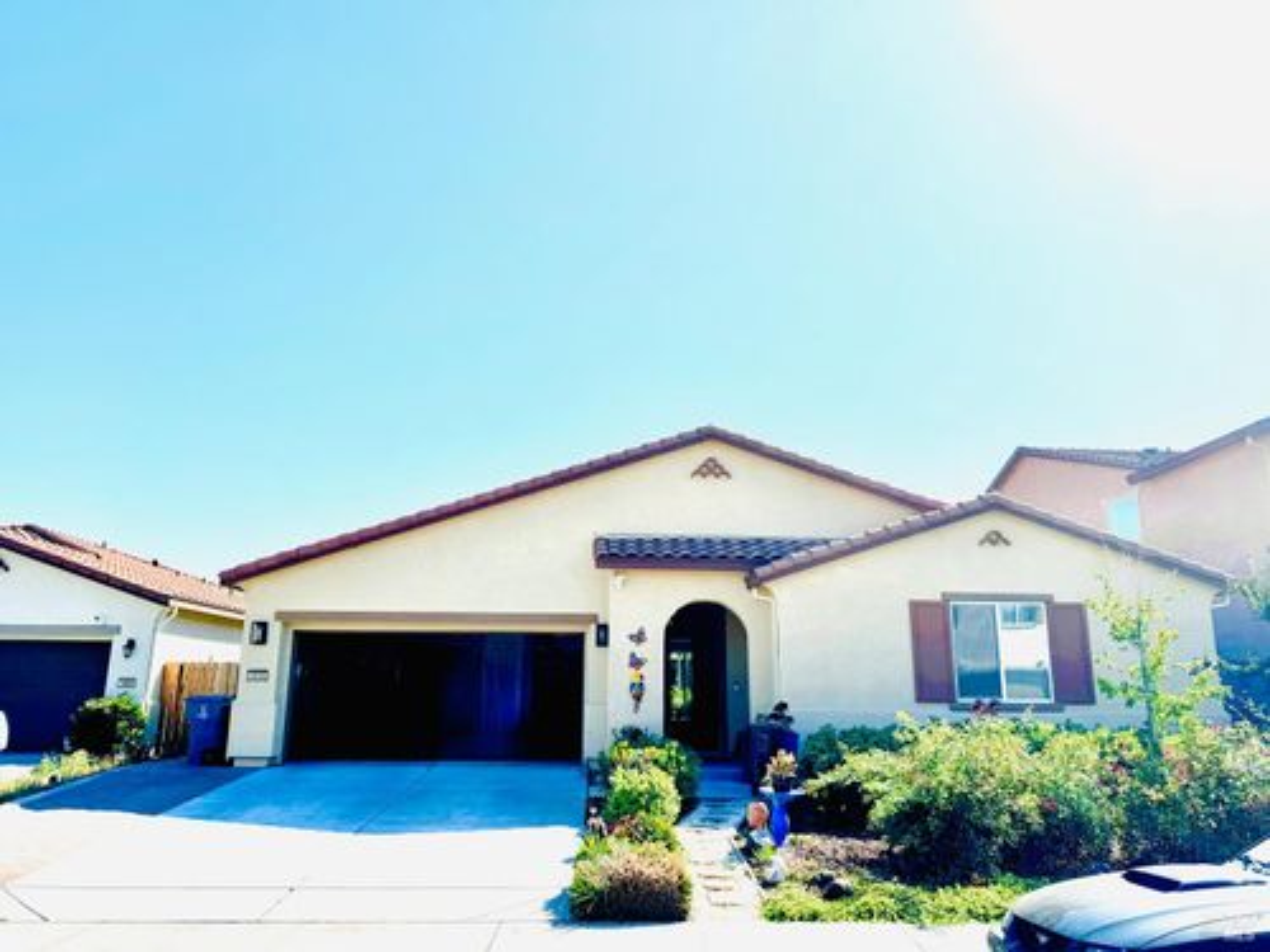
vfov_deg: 56.8
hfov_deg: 71.6
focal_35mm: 24
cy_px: 476
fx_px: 881
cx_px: 635
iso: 80
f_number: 1.78
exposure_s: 1/7092
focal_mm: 6.76
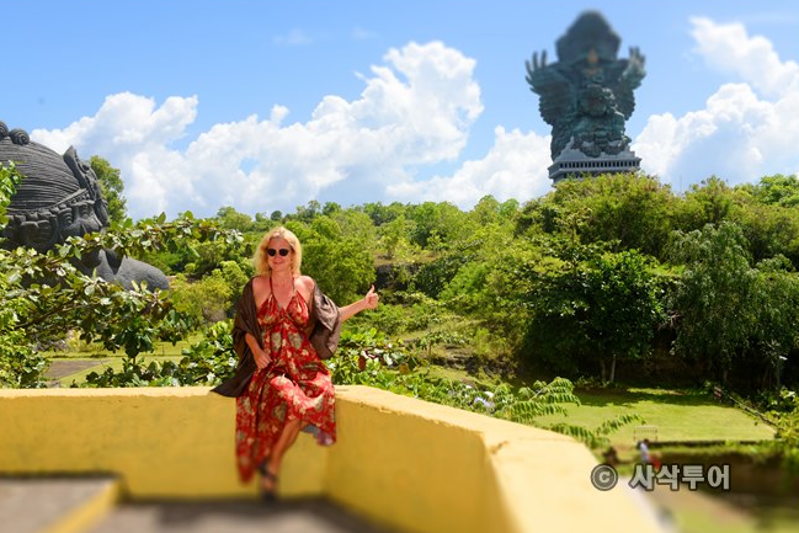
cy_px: 272
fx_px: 910
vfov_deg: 32.6
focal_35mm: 41
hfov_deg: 47.4
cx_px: 374
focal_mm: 38
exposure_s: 1/320
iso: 100
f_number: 9
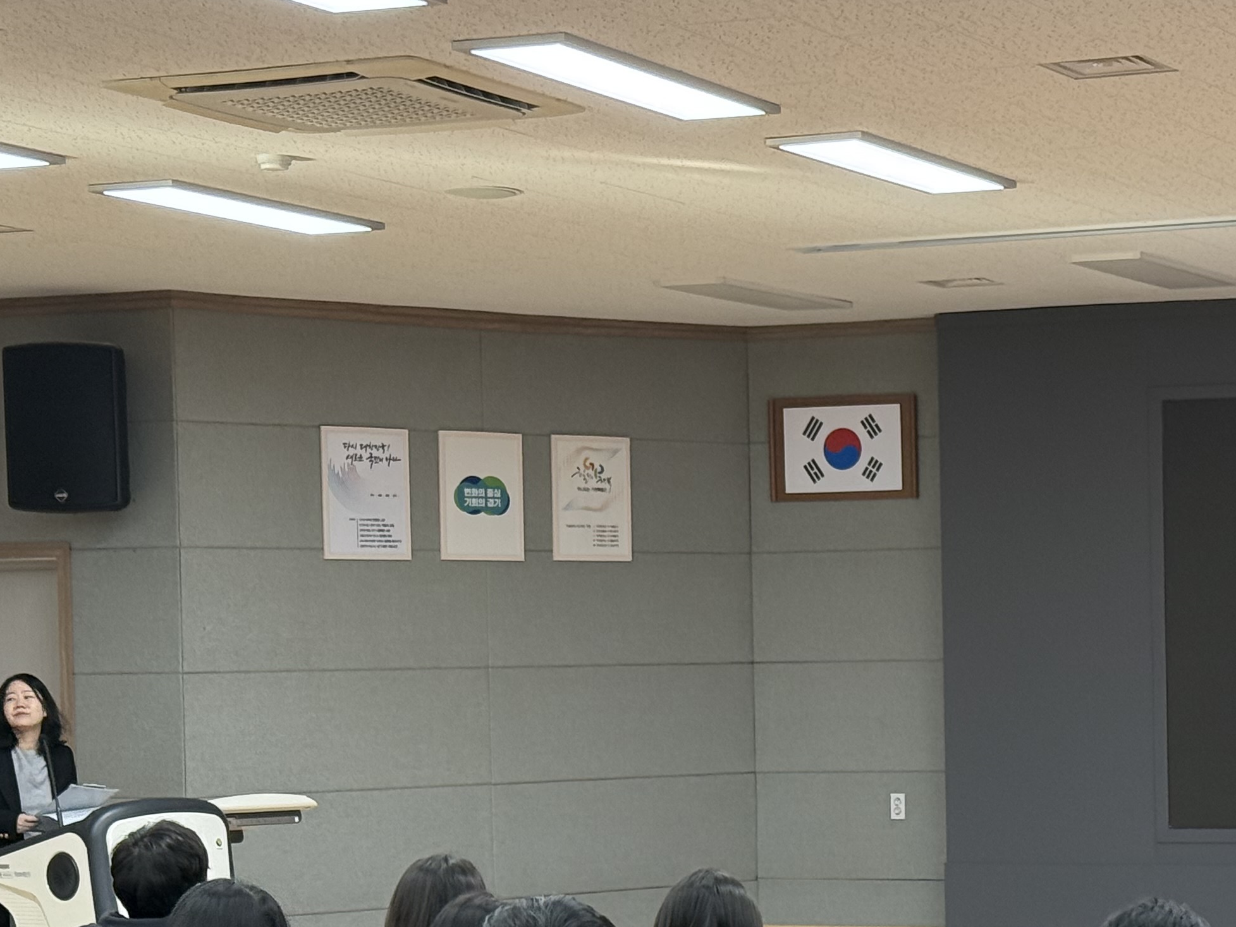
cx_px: 997
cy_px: 759
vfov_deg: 14.8
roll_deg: +0.7
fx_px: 3535
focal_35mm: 99
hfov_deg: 19.6
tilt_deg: -2.4
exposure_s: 1/120
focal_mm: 6.76
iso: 250
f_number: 1.78
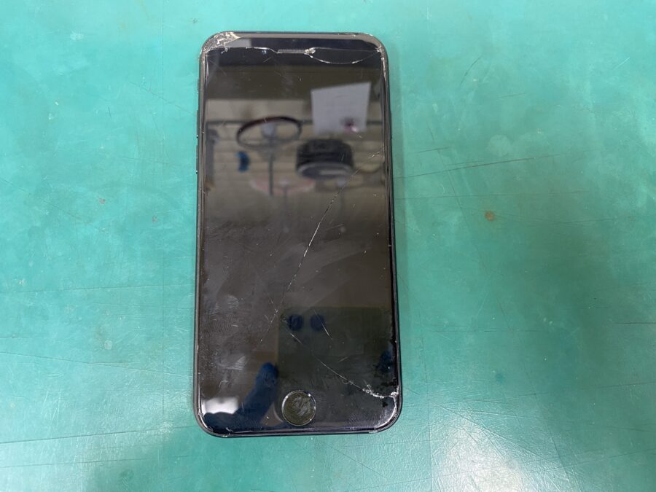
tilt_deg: -80.0
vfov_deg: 53.1
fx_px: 493
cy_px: 246
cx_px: 328
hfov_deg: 67.3
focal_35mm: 26
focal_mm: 4.25
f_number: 1.8
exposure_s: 1/50
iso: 160
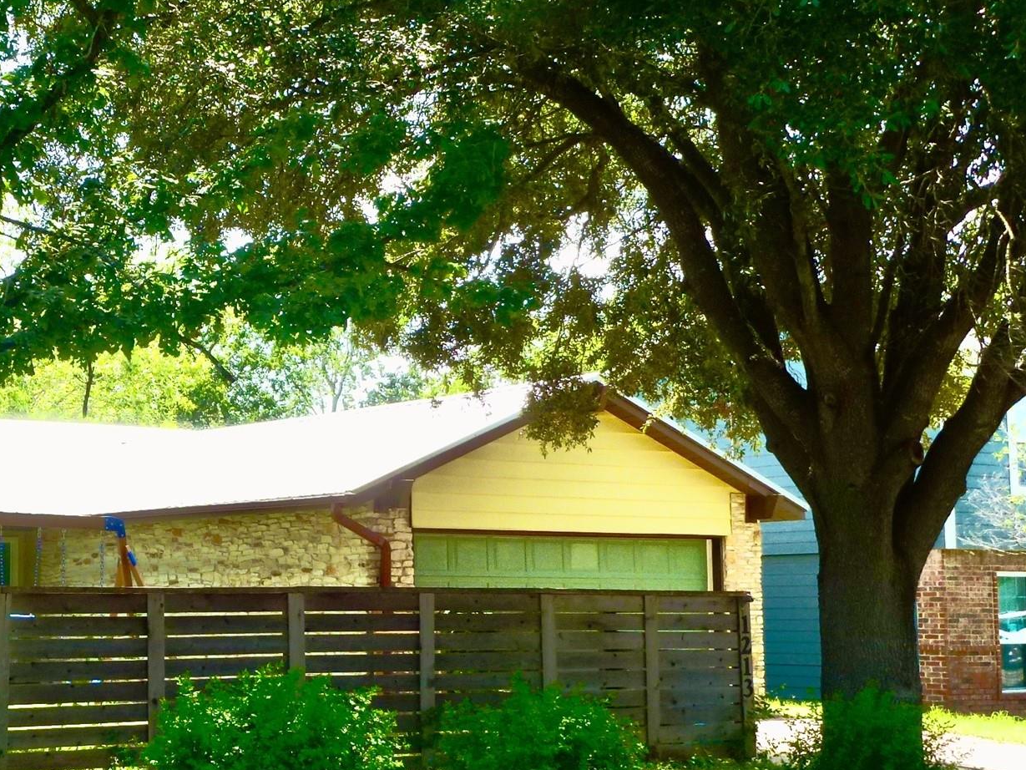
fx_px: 1779
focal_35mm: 60
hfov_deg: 31.2
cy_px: 386
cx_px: 179
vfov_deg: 24.4
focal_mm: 6.4
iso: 100
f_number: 4
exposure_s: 1/200
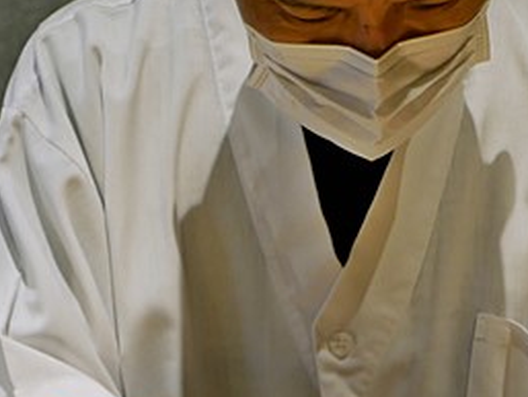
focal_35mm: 109
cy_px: 663
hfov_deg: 18.0
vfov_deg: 12.6
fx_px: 1663
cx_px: 251
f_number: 2.5
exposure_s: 1/60
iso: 250
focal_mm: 14
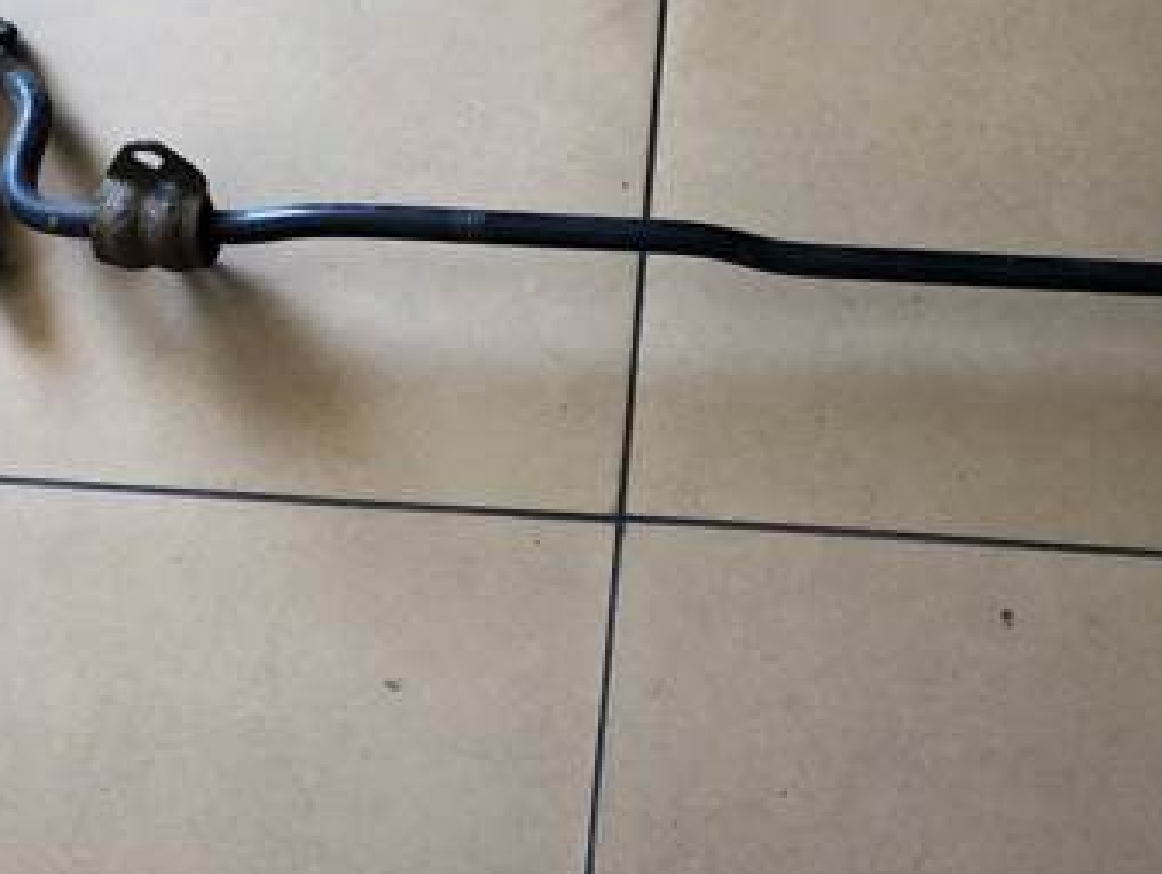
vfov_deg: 27.2
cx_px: 815
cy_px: 237
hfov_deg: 35.6
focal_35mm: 53
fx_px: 1780
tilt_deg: -77.2
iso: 32
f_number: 1.8
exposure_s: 1/33
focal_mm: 4
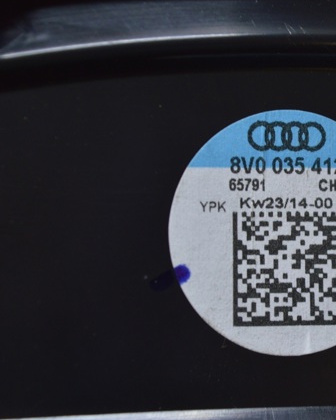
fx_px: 1463
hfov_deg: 13.0
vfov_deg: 16.3
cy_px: 210
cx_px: 304
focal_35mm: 118
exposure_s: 1/40
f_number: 5.6
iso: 400
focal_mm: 55
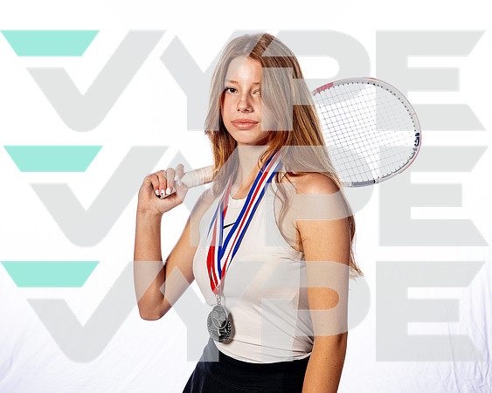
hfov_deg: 30.5
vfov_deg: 24.6
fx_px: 902
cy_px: 196
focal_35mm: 62
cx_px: 246
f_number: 8
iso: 250
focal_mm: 55
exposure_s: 1/250
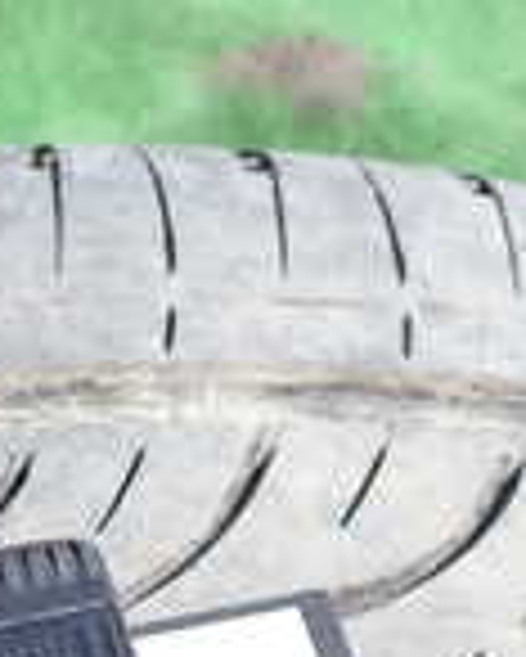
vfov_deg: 17.7
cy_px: 904
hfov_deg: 14.2
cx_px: -301
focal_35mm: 100
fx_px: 1944
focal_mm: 4.5
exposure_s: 1/500
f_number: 2.8
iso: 100
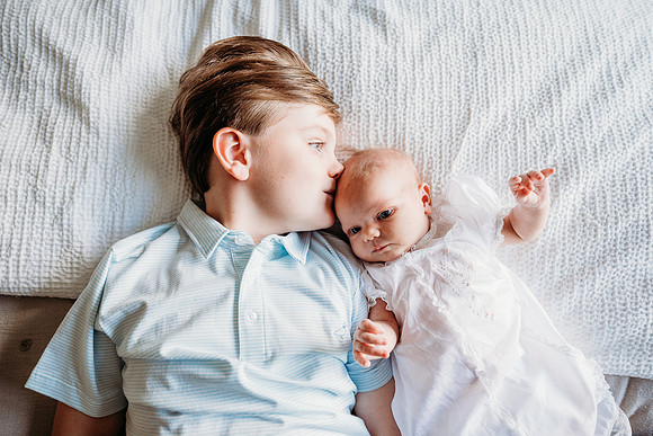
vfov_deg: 53.2
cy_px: 218
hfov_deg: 73.7
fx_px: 435
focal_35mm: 24
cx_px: 326
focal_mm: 24
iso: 800
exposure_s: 1/200
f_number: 2.8
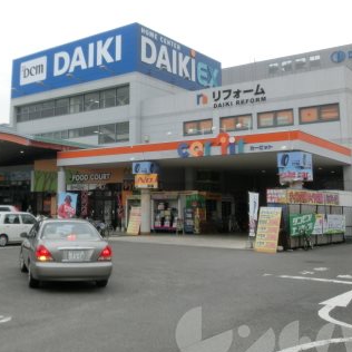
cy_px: 134
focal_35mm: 43
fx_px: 495
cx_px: 97
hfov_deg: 38.4
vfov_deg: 38.9
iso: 80
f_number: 3
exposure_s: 1/800
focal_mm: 4.24
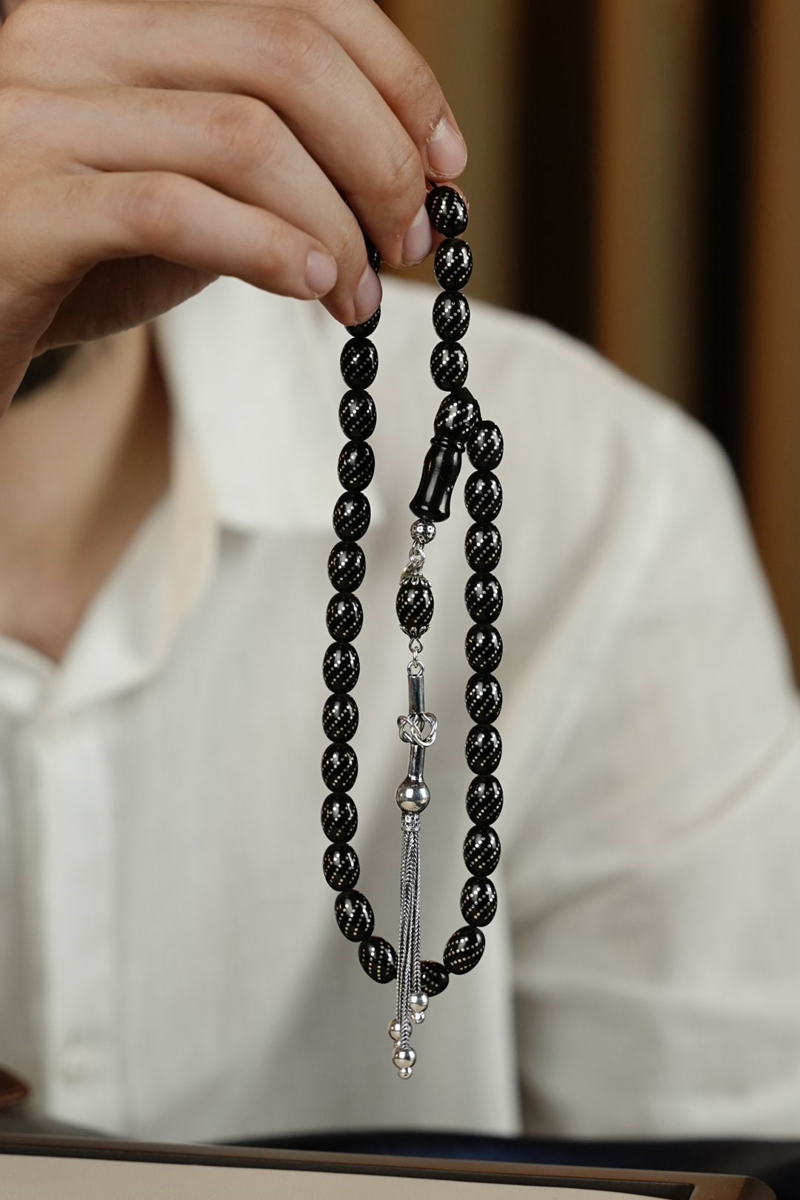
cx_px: 400
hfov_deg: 19.5
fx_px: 2333
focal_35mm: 70
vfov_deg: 28.8
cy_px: 600
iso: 640
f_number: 5.6
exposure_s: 1/125
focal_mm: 70
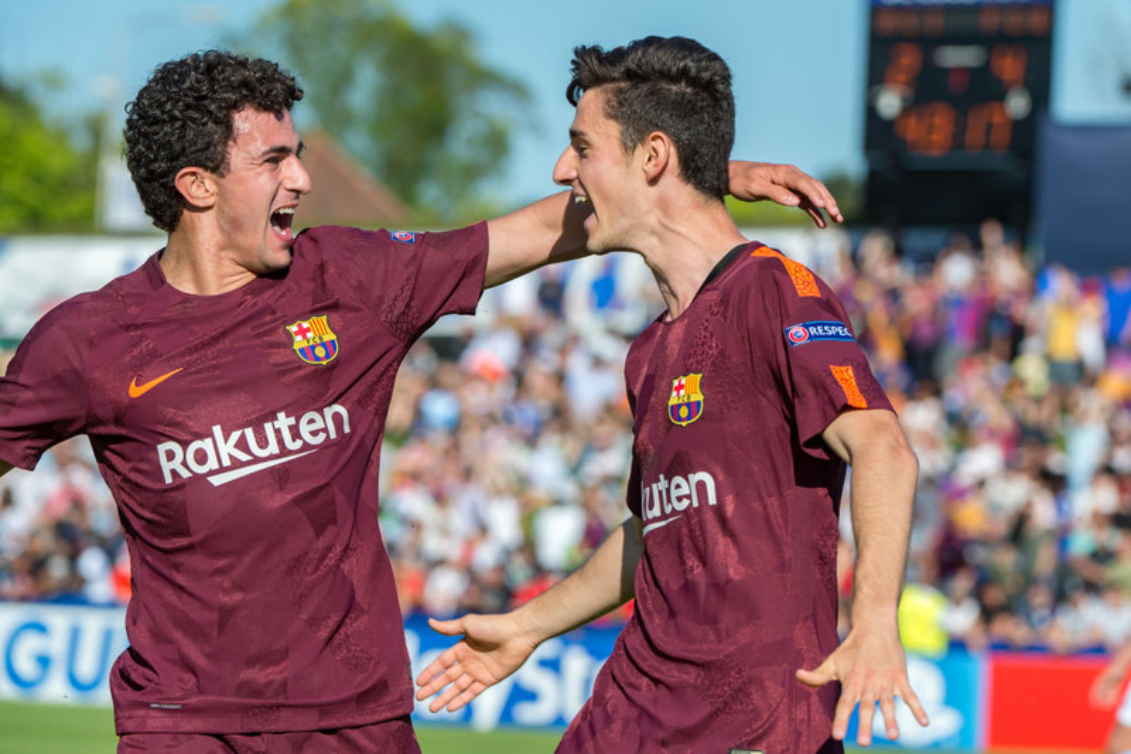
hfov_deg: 10.3
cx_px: 566
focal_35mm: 200
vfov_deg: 6.9
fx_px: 6282
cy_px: 377
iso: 250
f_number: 5
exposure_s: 1/1250
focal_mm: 200
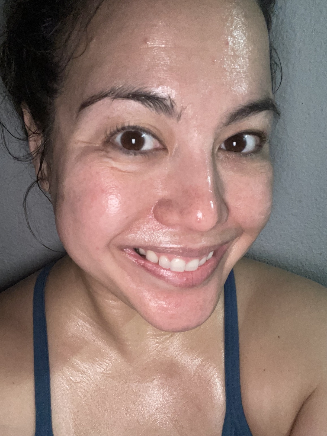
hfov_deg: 46.8
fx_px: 378
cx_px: 164
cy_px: 218
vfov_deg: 60.0
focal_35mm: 30
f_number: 2.2
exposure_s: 1/40
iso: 320
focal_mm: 2.71
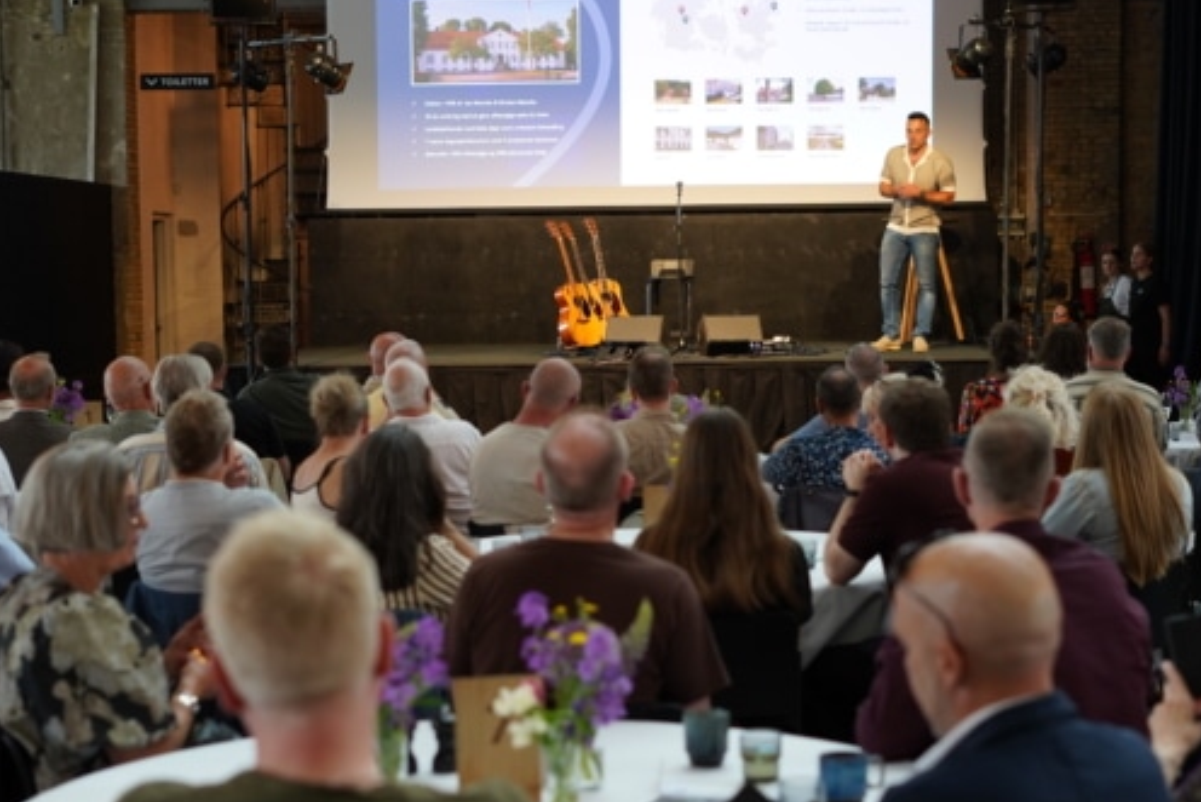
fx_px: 2369
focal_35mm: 71
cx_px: 611
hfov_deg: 28.4
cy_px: 485
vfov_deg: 19.2
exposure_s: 1/160
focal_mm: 50
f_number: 2.8
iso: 1600
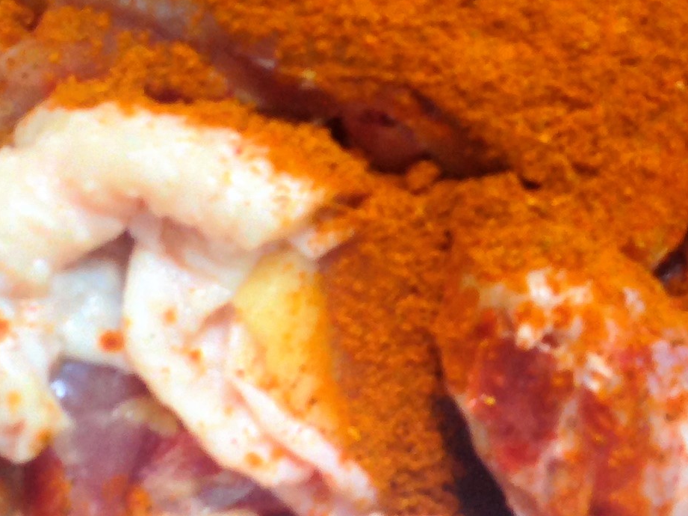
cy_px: 199
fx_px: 2324
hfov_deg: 16.8
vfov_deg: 12.6
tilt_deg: -50.9
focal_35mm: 117
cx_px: 403
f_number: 2.4
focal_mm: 4.12
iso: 50
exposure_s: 1/24
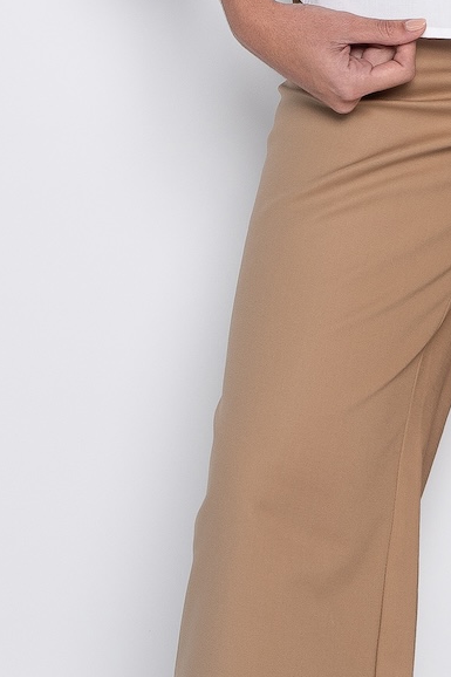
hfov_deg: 8.7
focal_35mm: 156
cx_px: 478
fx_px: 2933
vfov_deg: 13.1
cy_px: 95
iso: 200
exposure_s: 1/125
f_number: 5
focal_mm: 40
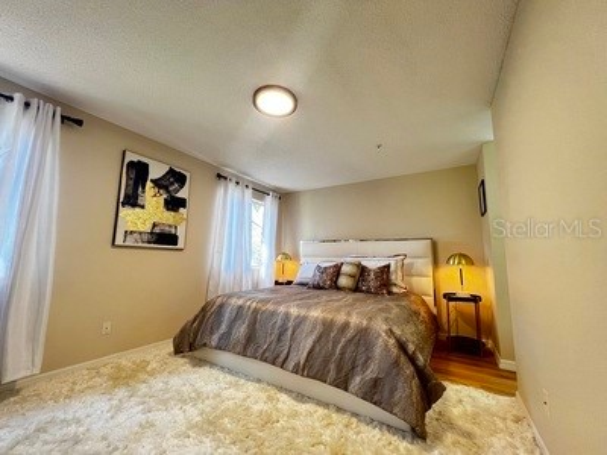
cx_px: 304
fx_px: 228
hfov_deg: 106.2
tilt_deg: +7.9
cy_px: 228
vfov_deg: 89.9
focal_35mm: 13
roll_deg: -1.4
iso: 400
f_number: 1.8
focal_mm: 1.57
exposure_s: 1/60
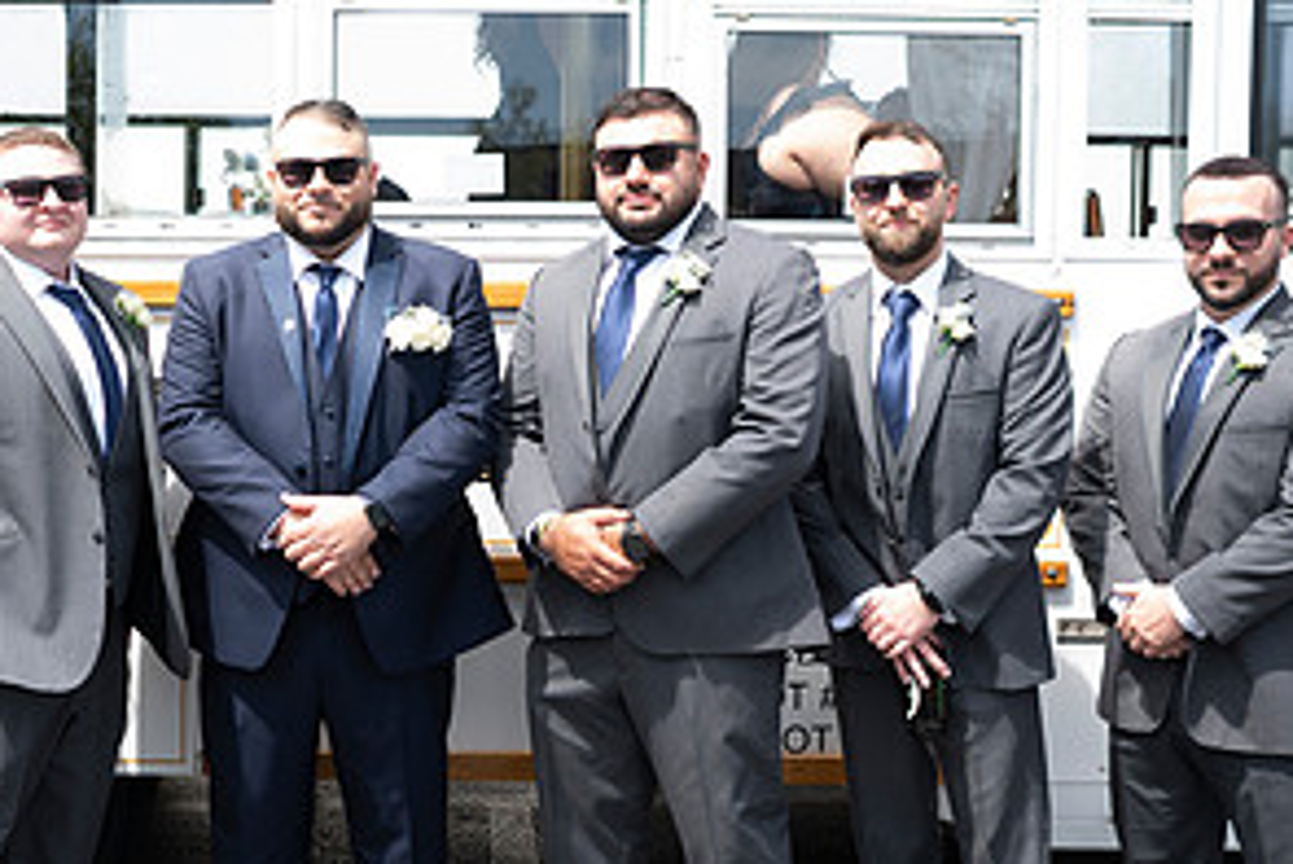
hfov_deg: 33.2
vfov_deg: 23.0
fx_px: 2120
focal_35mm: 59
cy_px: 474
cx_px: 307
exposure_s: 1/400
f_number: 2.8
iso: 50
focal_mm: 30
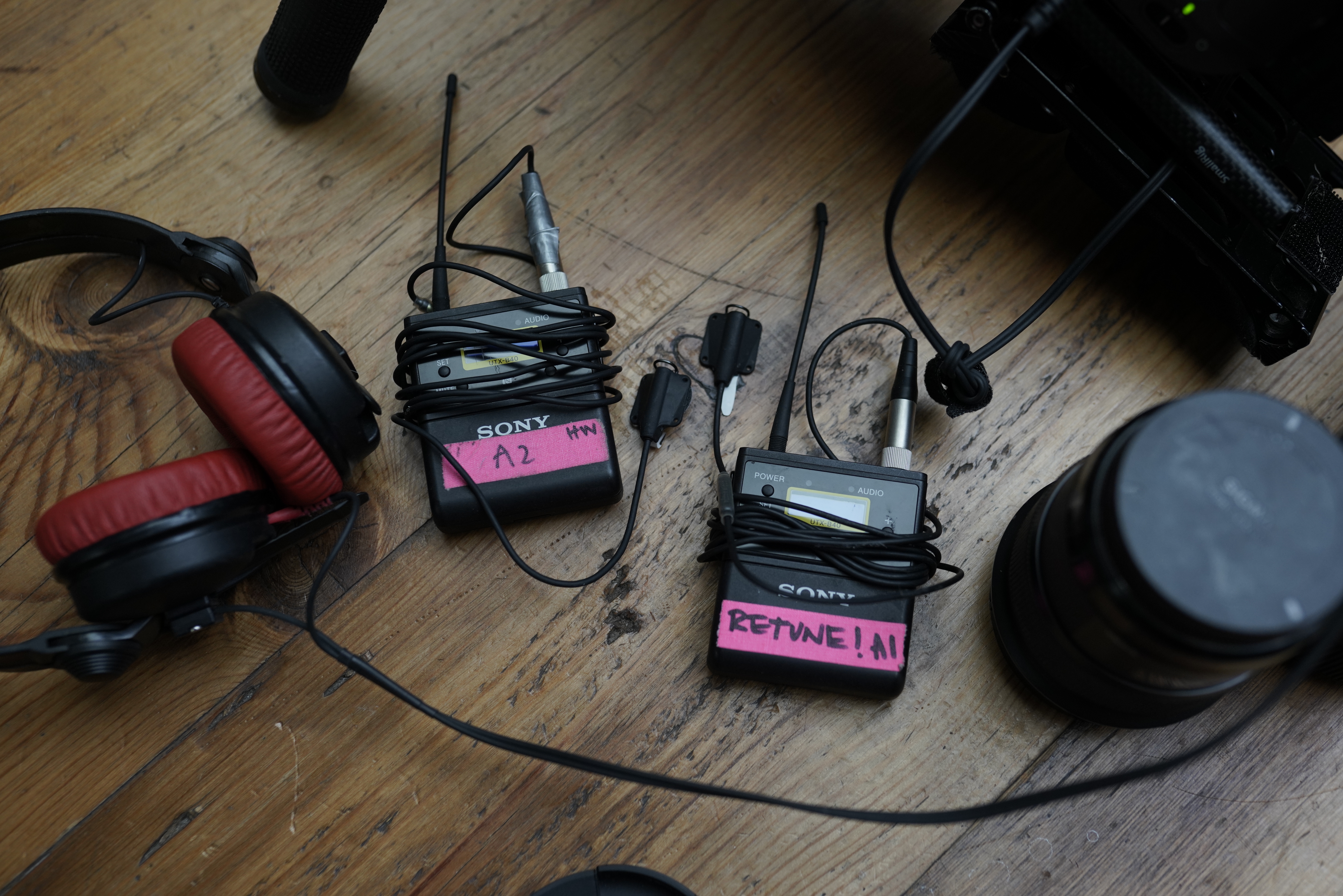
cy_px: 448
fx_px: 1306
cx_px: 672
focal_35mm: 35
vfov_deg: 37.9
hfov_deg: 54.4
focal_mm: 35
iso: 800
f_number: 3.2
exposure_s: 1/250
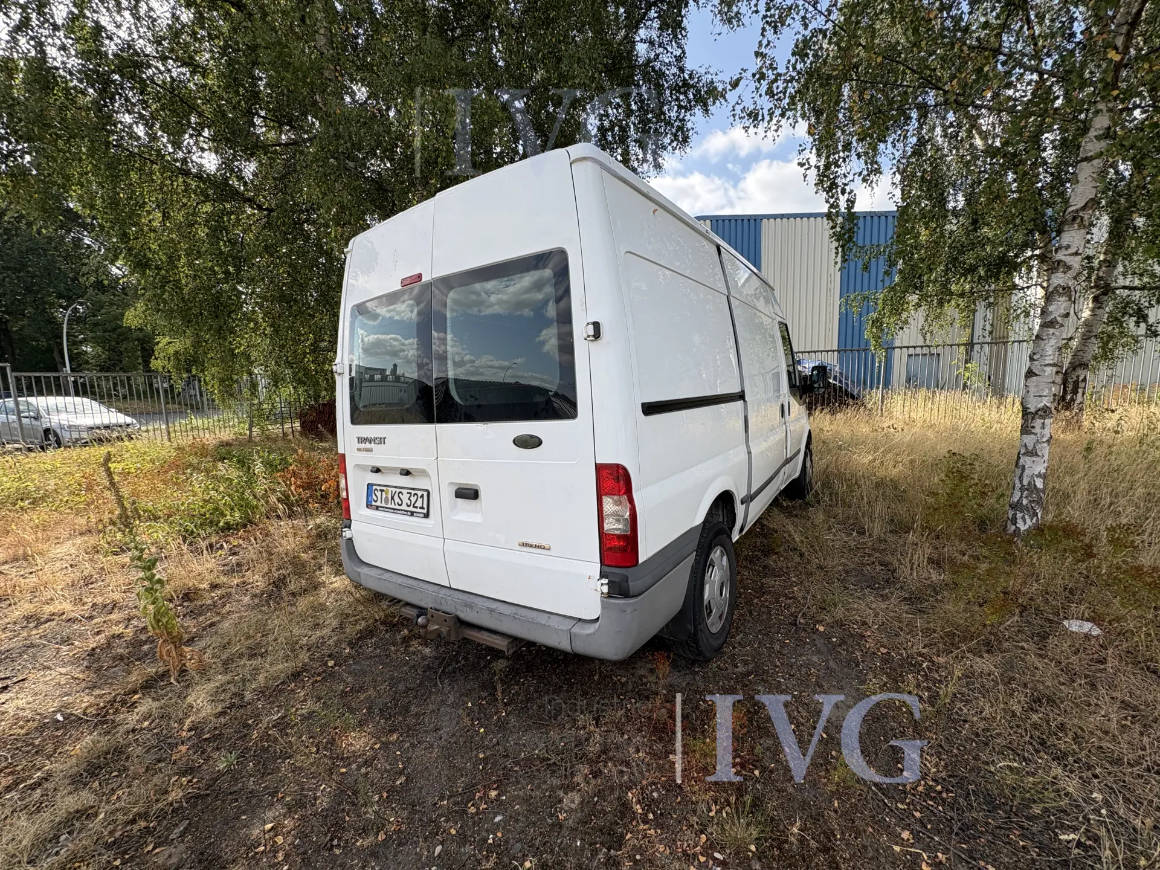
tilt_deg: -6.7
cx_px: 580
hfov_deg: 102.1
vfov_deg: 85.7
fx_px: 469
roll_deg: +1.7
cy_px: 435
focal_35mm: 14
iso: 40
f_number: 2.2
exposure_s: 1/944
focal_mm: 2.22
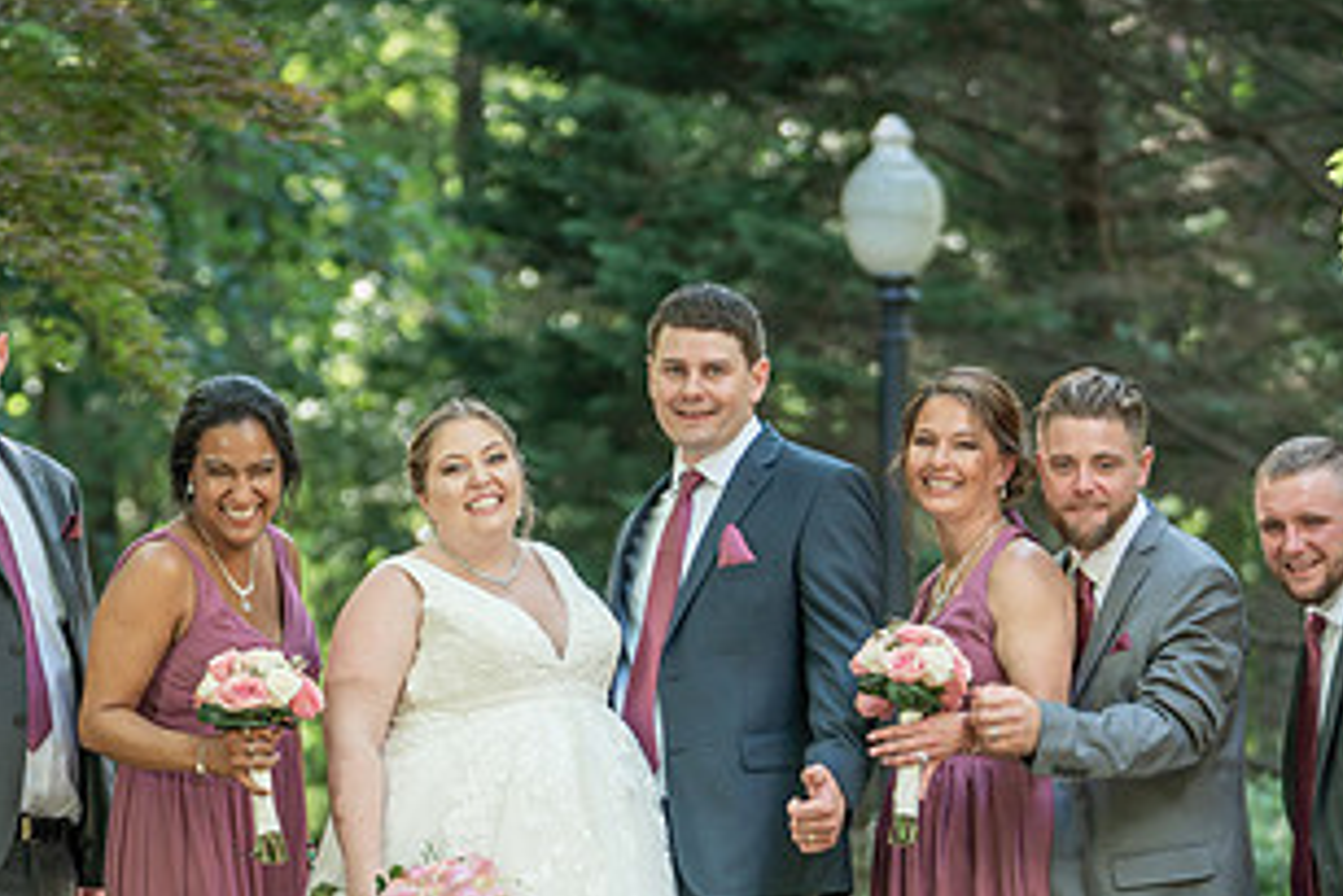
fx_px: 7166
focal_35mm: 192
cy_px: 872
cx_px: 494
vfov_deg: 7.1
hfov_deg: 10.7
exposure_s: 1/200
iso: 200
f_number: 2.8
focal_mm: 97
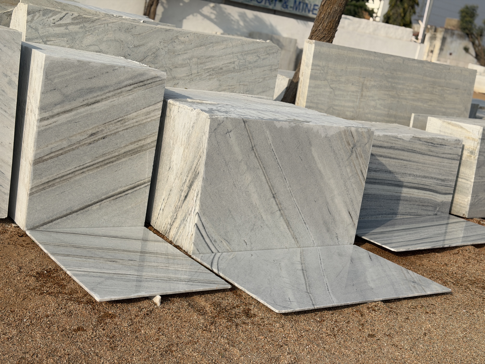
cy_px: 182
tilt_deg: -13.5
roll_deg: -9.1
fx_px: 673
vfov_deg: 30.3
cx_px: 242
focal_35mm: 48
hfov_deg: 39.7
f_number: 1.78
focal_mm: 6.76
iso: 80
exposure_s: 1/9901
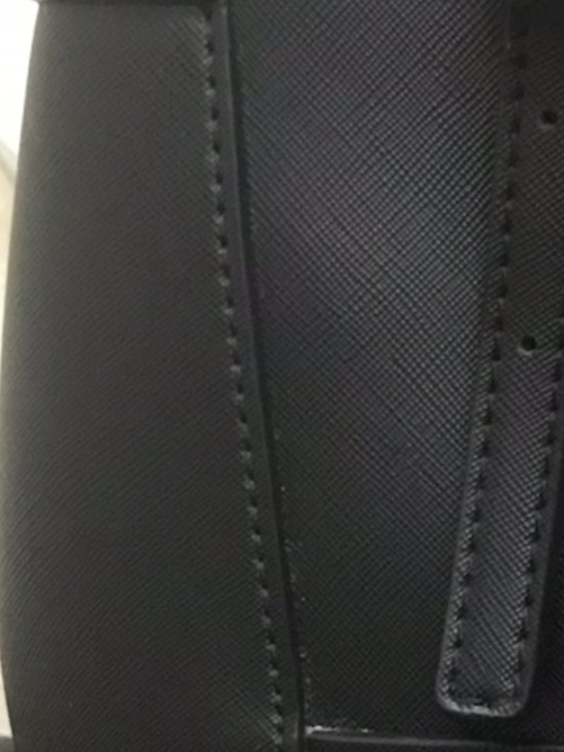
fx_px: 2433
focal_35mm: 112
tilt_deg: -24.0
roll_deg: +0.9
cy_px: 548
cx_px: 1115
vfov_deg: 17.5
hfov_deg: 11.9
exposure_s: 1/4
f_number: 1.8
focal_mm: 3.99
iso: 100
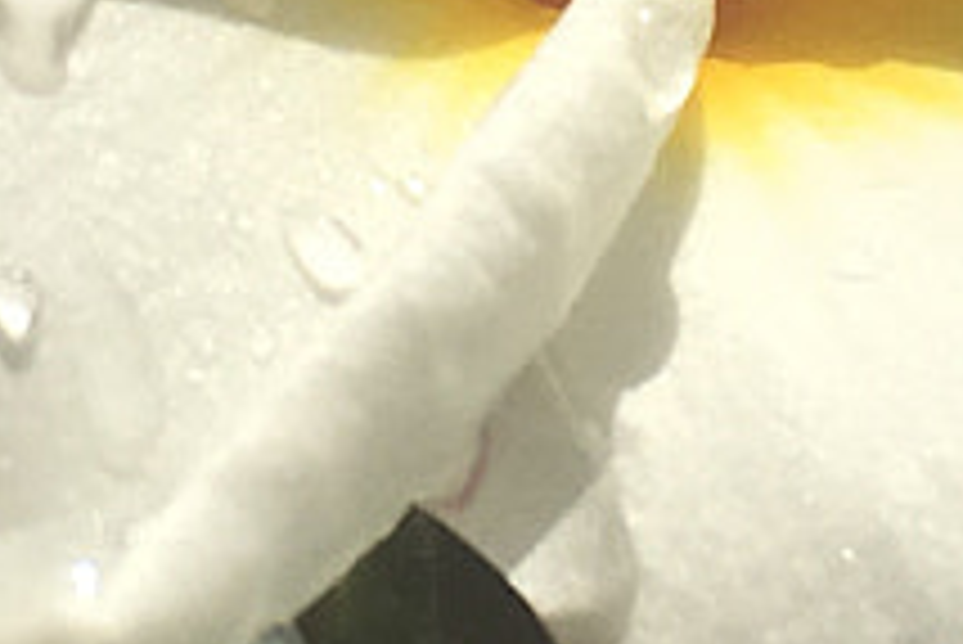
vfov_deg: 6.0
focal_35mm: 225
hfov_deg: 9.1
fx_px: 6023
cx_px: 464
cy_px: -356
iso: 25
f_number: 2.2
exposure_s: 1/4808
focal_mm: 4.15
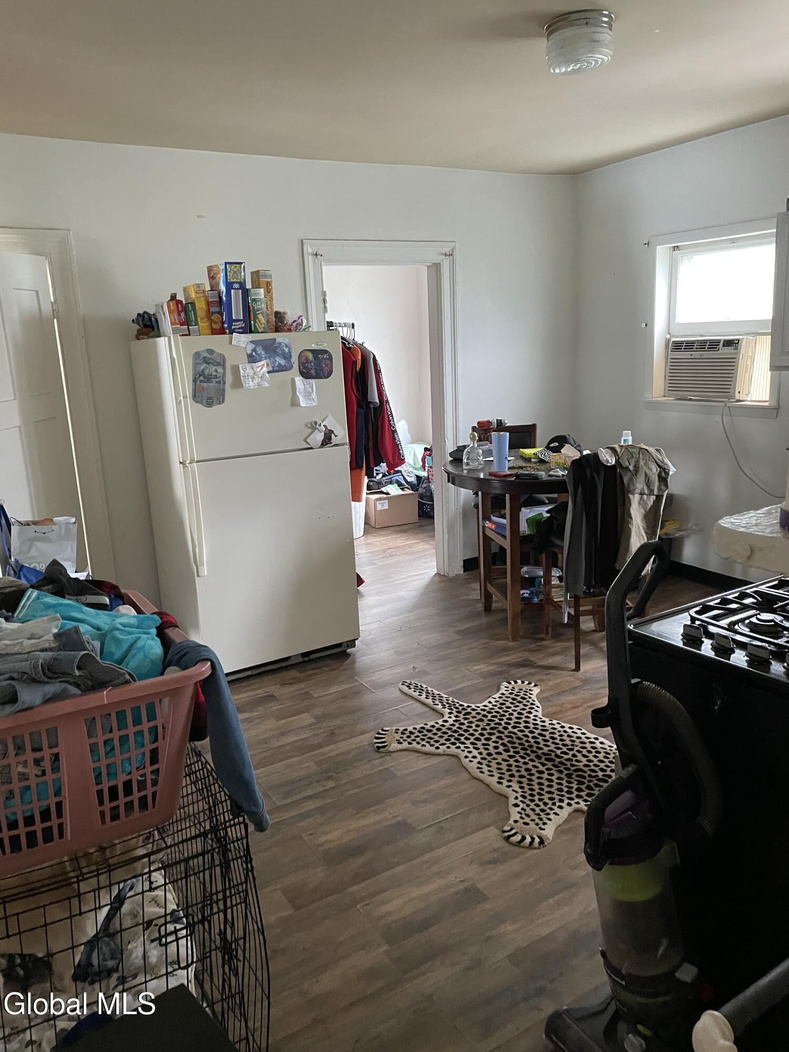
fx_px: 790
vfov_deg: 67.3
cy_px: 526
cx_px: 394
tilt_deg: -11.4
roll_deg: +2.2
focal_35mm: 26
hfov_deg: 53.1
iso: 500
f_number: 1.6
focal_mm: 4.2
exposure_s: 1/40
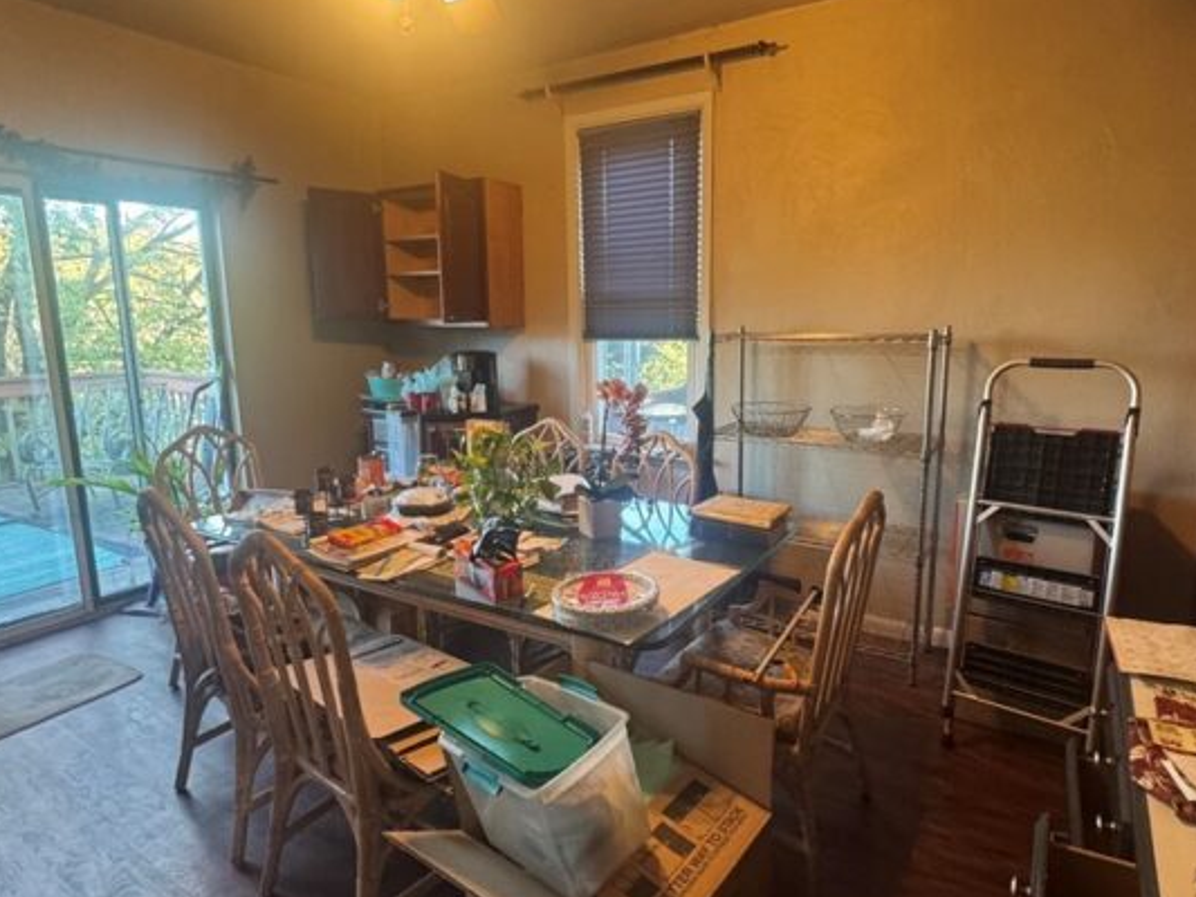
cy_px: 442
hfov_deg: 78.9
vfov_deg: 63.5
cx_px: 633
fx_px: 726
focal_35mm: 21
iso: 400
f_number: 2.2
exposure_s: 1/60
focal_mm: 2.22
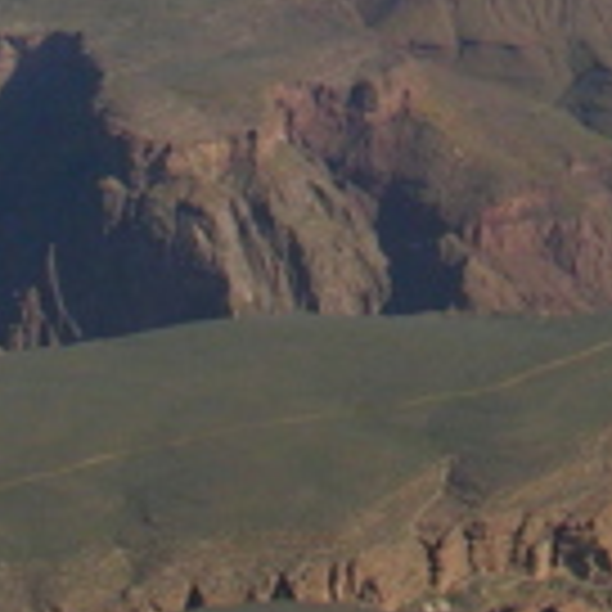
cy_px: -441
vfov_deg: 8.3
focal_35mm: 204
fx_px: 4080
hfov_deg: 8.5
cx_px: 716
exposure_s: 1/387
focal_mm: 7.5
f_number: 6.2
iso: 50
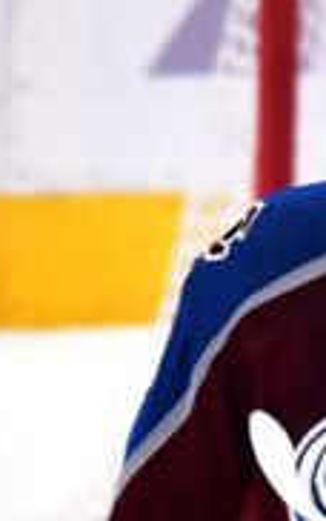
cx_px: 515
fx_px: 48781
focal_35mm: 3437
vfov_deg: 0.6
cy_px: 654
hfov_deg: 0.4
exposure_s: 1/1600
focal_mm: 400
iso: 2500
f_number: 2.8
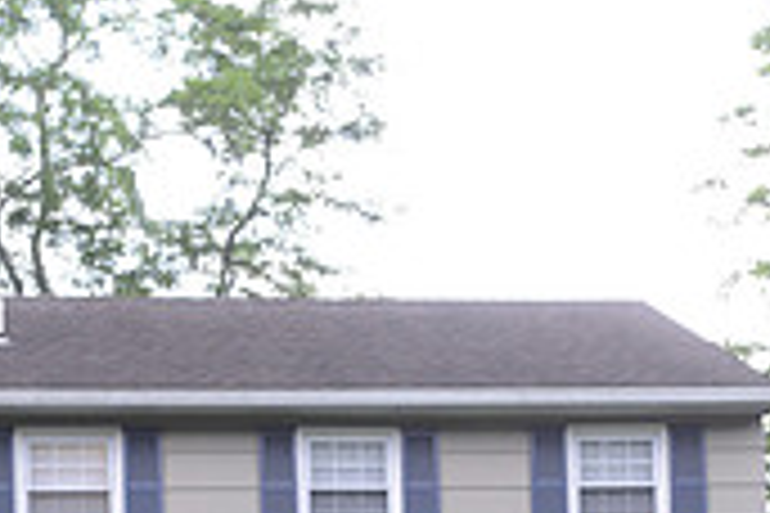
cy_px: 731
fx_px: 2759
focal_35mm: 129
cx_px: 360
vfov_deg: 10.3
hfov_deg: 15.9
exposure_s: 1/100
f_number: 5.6
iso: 500
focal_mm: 38
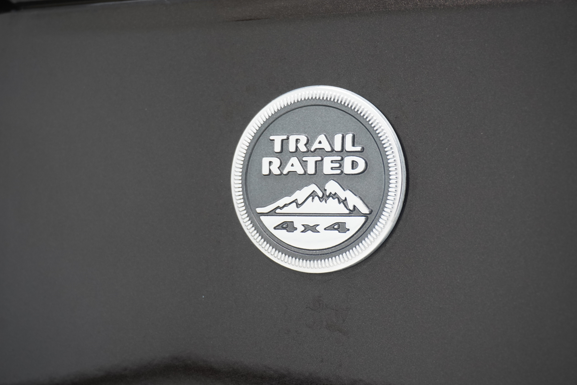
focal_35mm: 62
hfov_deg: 32.4
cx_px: 288
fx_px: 994
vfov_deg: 21.9
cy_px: 194
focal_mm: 41
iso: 500
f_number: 5.6
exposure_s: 1/80
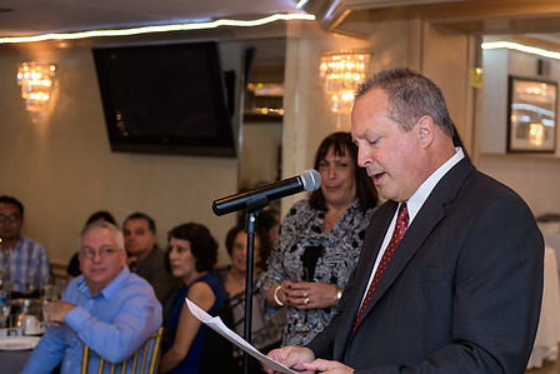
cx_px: 356
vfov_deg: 21.3
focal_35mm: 64
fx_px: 996
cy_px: 170
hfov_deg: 31.2
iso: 800
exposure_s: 1/125
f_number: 3.2
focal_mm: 44
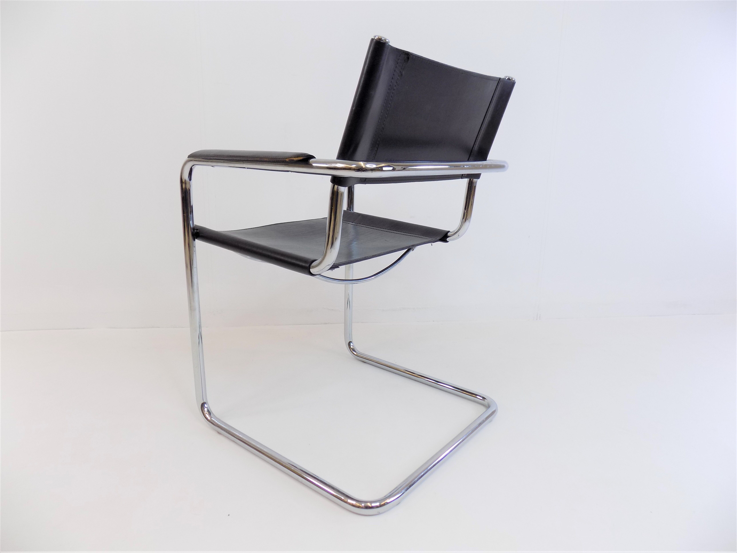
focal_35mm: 23
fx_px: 490
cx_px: 368
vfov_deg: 58.9
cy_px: 276
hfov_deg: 73.9
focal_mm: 4
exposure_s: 1/50
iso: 80
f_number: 3.1
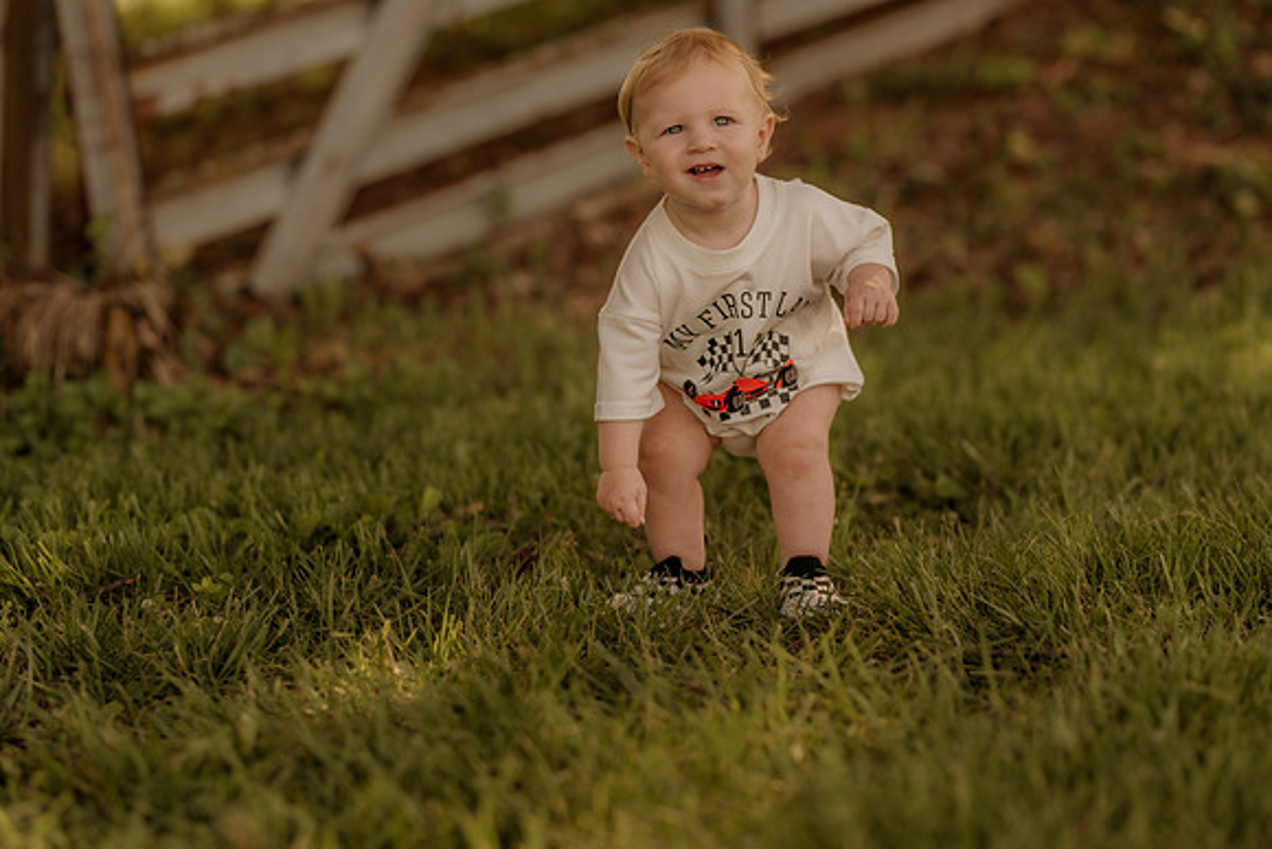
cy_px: 424
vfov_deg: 16.1
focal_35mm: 85
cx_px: 636
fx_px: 3004
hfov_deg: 23.9
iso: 250
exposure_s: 1/1250
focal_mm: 85
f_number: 2
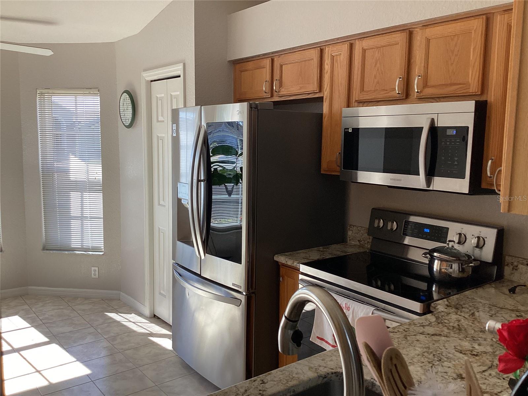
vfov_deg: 45.4
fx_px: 473
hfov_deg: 58.4
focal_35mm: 31
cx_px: 264
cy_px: 198
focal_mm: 3.3
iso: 64
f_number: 2.4
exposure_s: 1/120
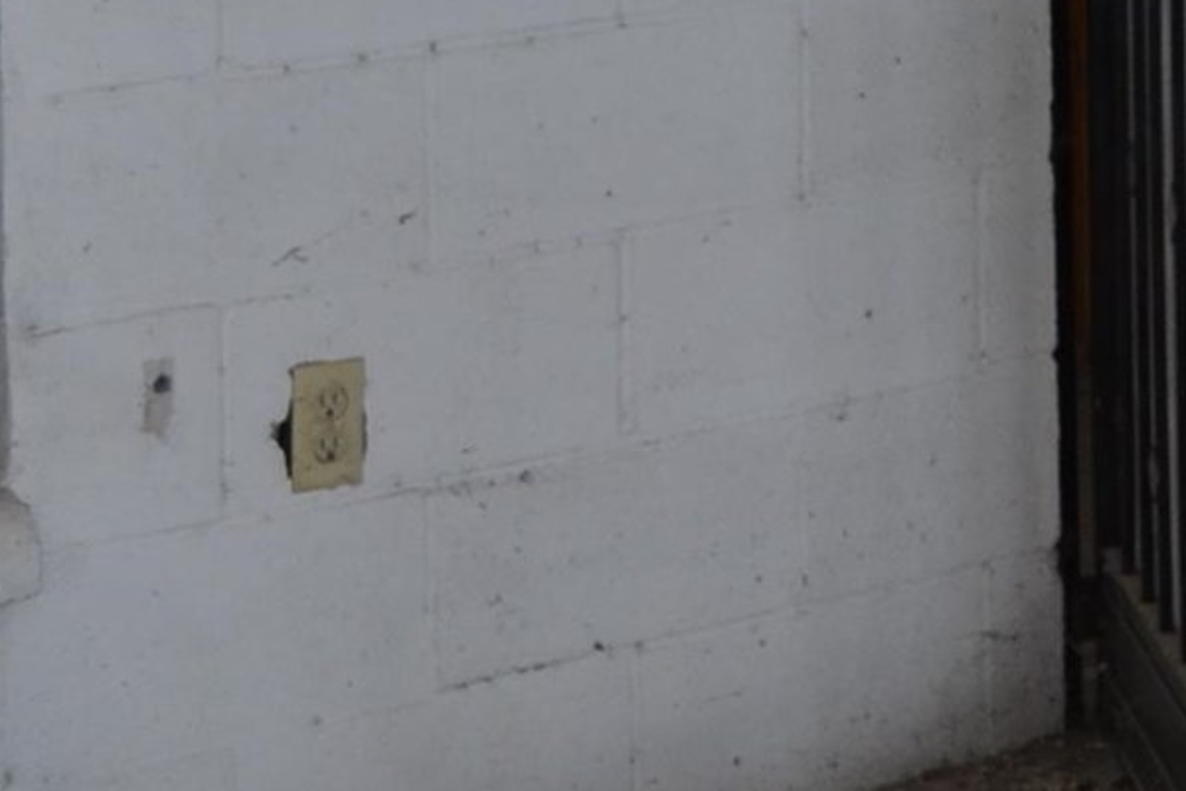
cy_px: -815
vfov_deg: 7.8
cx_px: 2848
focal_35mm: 169
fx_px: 5567
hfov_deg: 10.5
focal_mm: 22
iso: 400
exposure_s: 1/100
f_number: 5
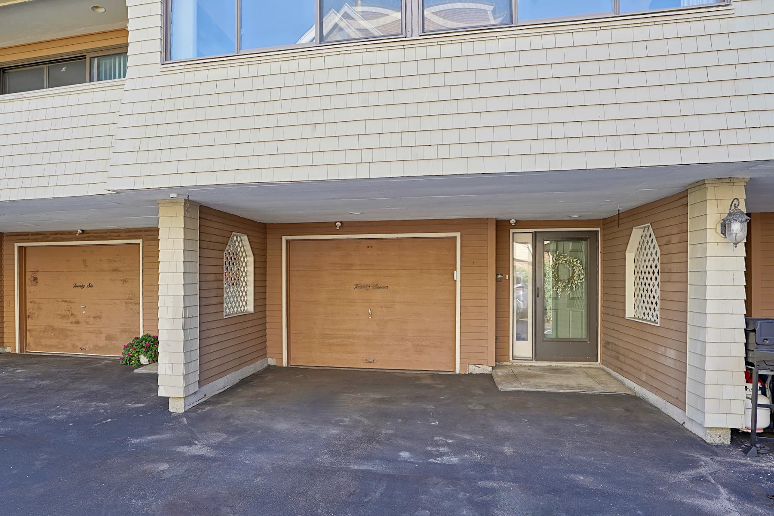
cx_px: 387
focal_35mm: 16
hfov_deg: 96.7
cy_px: 258
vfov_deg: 73.7
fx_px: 344
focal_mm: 16
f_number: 4
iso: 100
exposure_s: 1/60
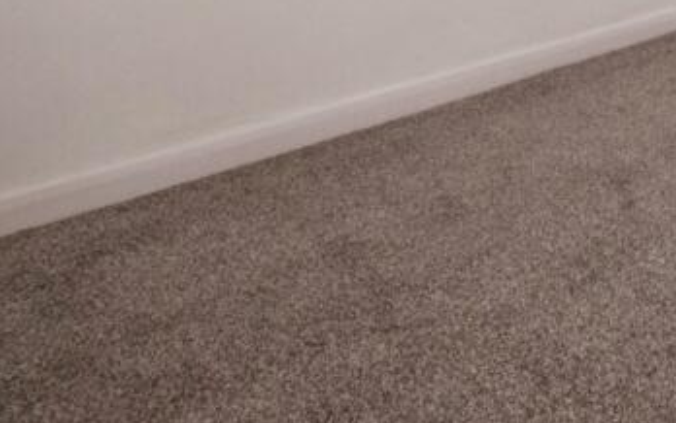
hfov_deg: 31.3
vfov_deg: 23.7
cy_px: -186
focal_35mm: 45
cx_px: 929
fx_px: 830
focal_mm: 10
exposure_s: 1/60
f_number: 20
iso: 1000
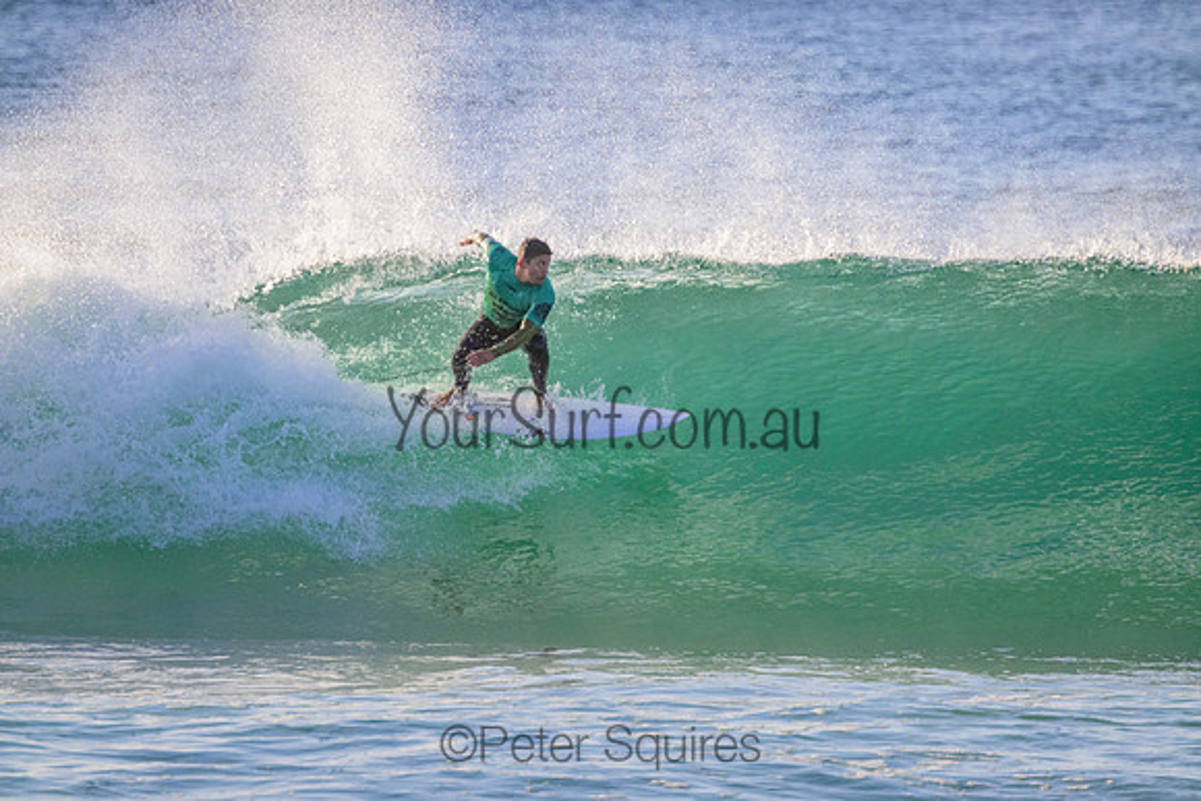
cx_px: 600
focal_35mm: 800
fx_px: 26694
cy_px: 400
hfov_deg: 2.6
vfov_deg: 1.7
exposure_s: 1/2000
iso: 2000
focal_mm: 800
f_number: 11
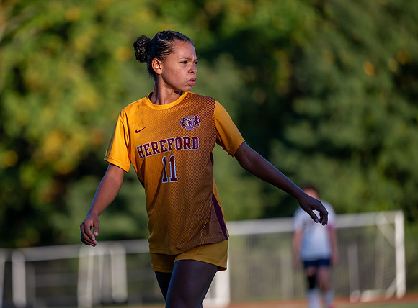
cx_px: 134
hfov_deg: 7.6
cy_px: 149
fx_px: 3166
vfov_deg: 5.6
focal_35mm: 264
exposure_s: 1/3200
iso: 320
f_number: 2.8
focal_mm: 200
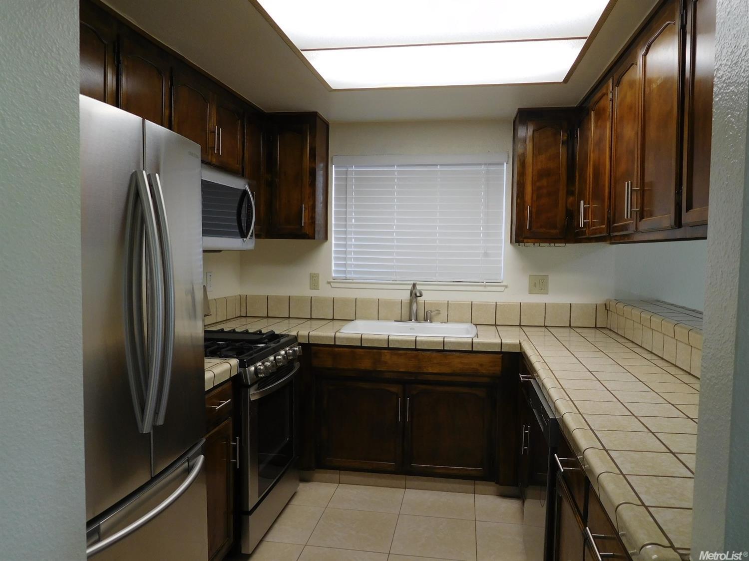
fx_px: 541
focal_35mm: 25
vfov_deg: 54.9
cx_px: 374
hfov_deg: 69.4
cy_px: 280
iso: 125
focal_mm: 4.5
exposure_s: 1/60
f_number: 3.4
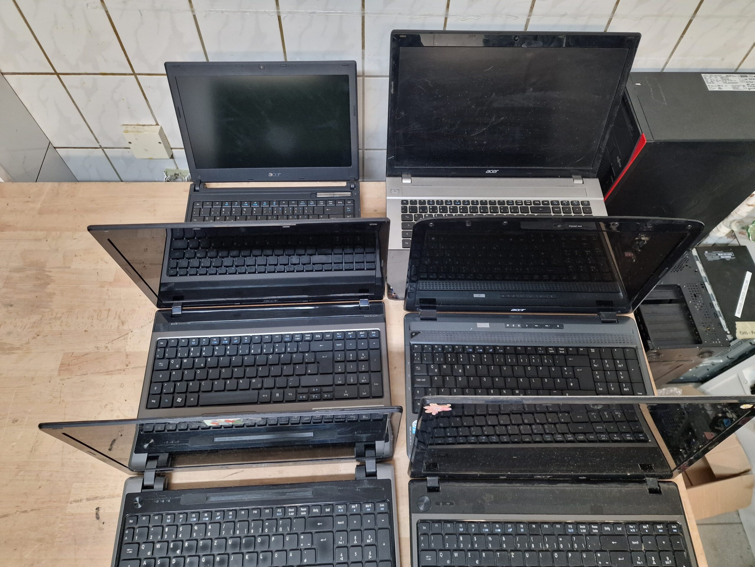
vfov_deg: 58.9
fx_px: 502
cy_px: 284
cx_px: 378
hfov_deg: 73.9
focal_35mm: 23
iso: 500
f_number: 1.8
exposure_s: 1/50
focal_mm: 6.4
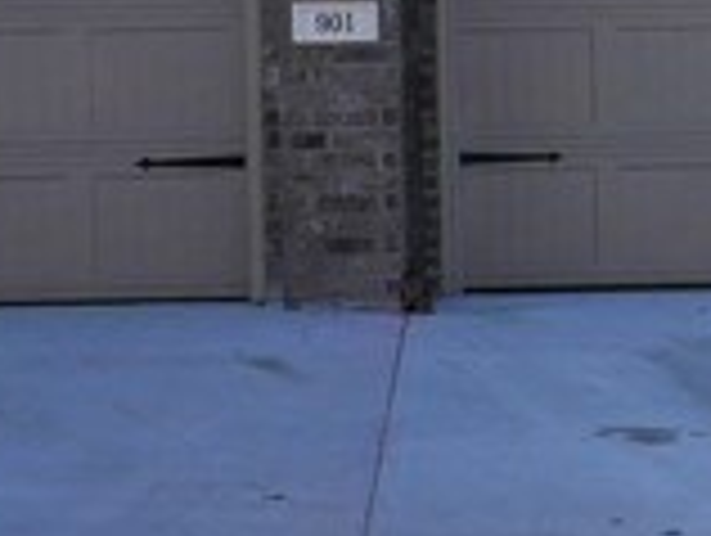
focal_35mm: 181
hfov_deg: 10.8
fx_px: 3723
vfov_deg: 8.2
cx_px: 794
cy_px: 266
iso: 200
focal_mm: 14
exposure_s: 1/500
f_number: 7.1
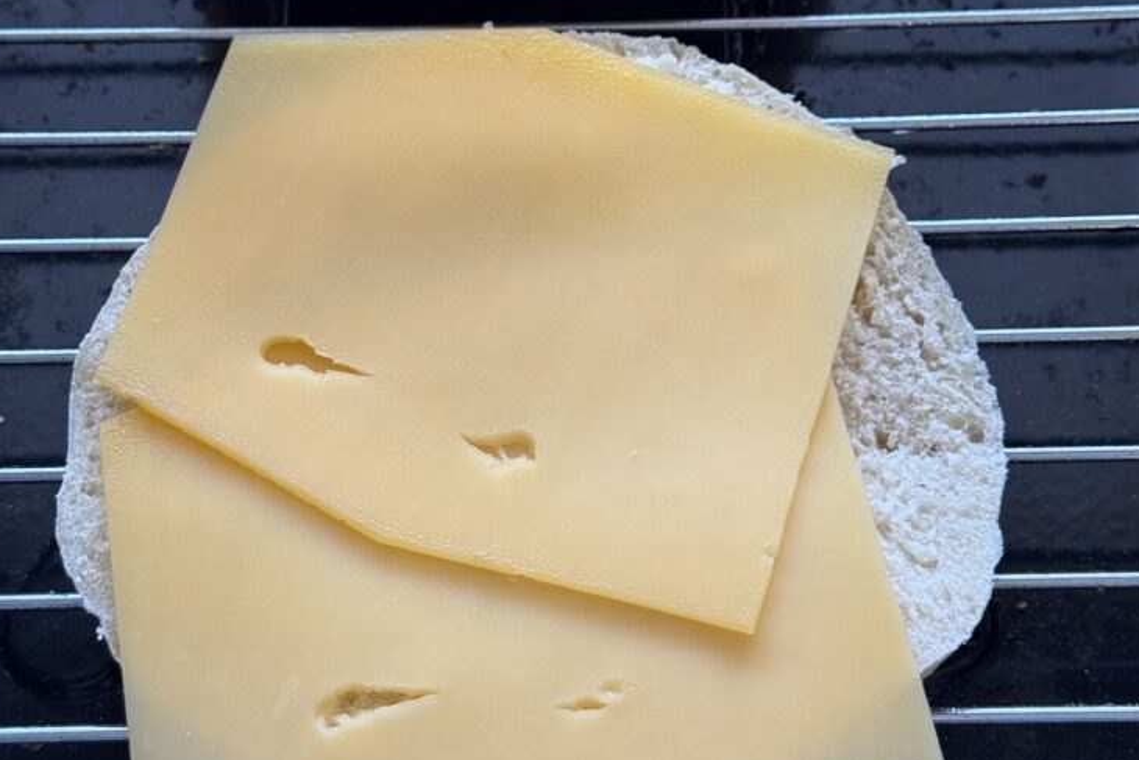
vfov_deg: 19.4
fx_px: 2215
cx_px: 574
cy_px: 208
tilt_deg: -61.3
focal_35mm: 70
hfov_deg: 28.8
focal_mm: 6.76
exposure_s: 1/60
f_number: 1.78
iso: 160
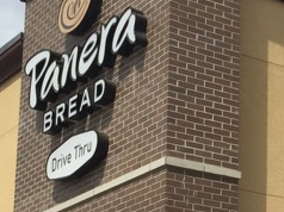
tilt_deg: +11.6
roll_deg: +0.9
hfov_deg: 15.3
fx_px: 1000
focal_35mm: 122
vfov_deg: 11.9
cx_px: 383
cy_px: 243
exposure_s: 1/3300
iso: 32
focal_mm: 4.15
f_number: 2.2
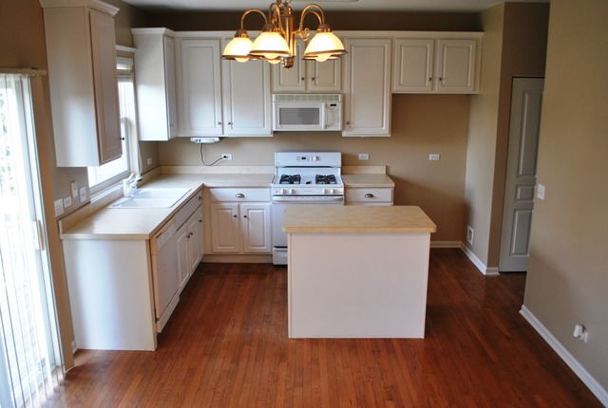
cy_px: 204
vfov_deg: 43.8
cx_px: 304
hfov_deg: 61.8
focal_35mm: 30
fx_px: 508
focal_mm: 20
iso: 220
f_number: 3.8
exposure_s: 1/60
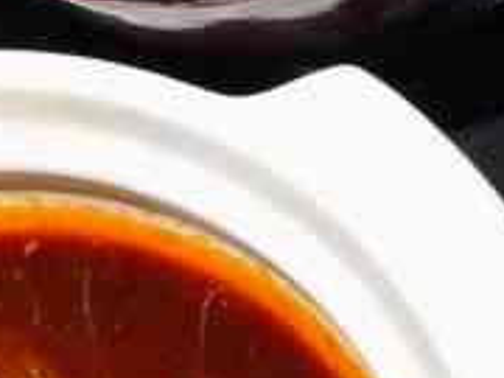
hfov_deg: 9.8
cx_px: 288
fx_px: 2941
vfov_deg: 7.2
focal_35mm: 202
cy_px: -239
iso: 64
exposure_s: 1/50
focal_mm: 6
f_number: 2.4
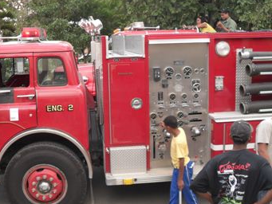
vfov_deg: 31.5
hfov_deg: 41.2
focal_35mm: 46
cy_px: 85
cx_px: 119
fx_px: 362
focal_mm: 6.2
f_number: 2.8
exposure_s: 1/90
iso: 100
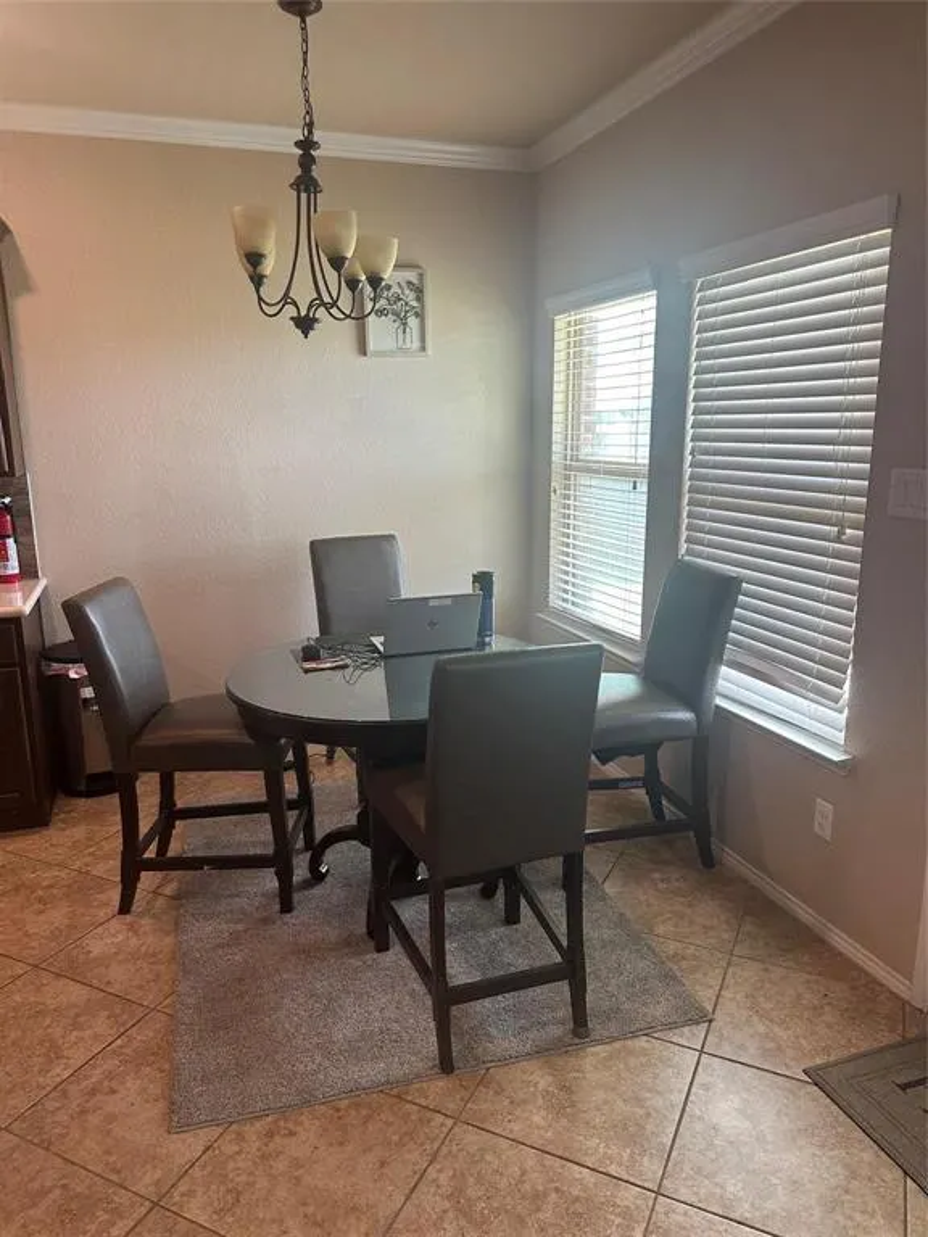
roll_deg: -0.2
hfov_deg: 56.8
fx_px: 858
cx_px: 464
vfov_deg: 71.6
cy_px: 618
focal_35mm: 24
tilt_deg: -12.7
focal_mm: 6.86
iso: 200
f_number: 1.78
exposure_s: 1/120
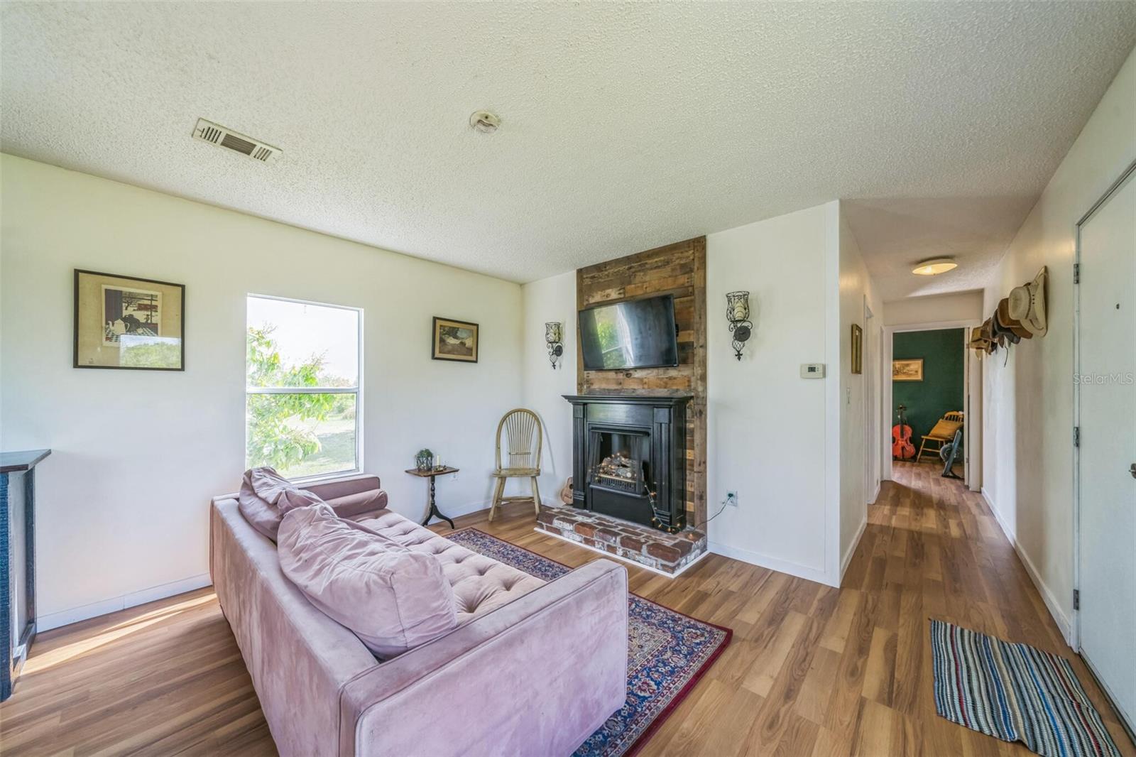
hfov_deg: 112.6
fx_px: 379
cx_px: 568
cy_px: 378
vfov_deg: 90.0
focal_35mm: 12
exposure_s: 1/40
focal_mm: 12
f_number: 8
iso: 320
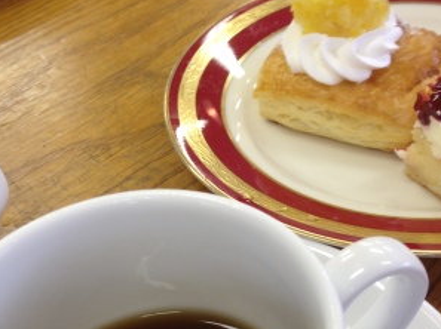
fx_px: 751
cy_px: 216
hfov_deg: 32.7
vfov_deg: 24.7
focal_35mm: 59
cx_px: 248
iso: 50
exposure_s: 1/24
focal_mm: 4.28
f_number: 2.4
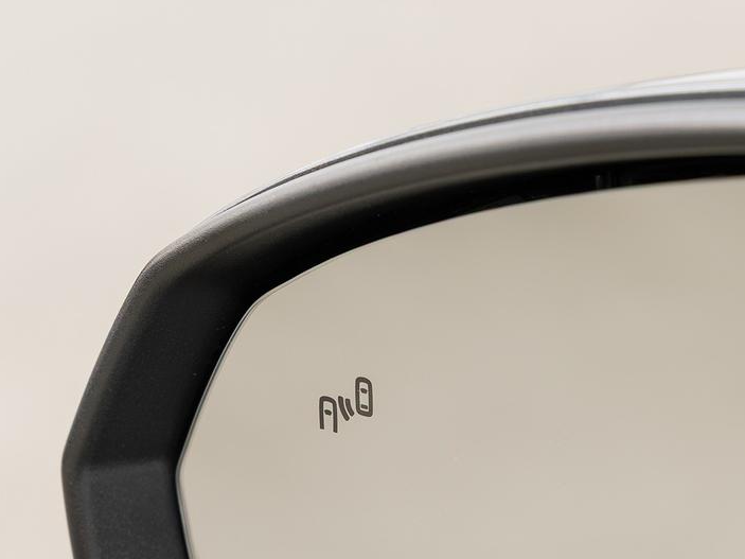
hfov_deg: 12.3
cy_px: 427
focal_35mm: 160
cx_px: 591
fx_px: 3443
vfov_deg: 9.3
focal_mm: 70
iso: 100
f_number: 5.6
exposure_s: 1/3
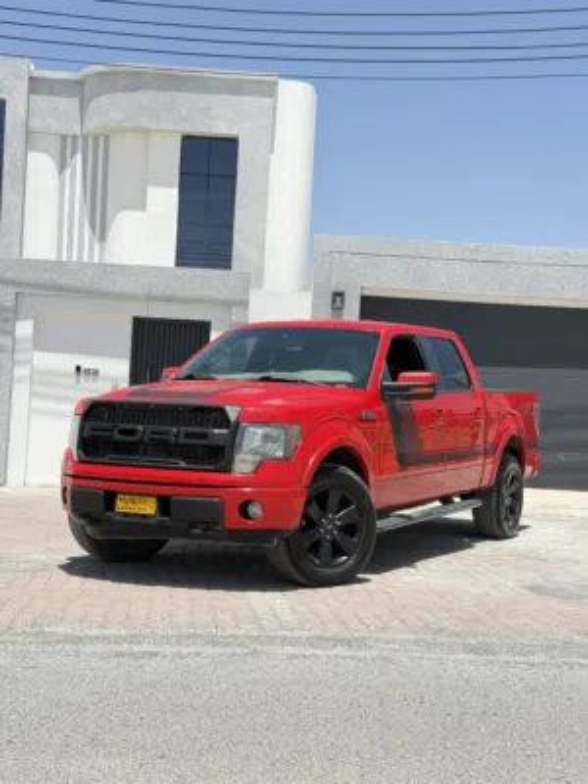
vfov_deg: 39.7
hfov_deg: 30.3
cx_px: 294
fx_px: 1087
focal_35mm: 48
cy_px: 392
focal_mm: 6.76
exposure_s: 1/2762
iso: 80
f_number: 1.78
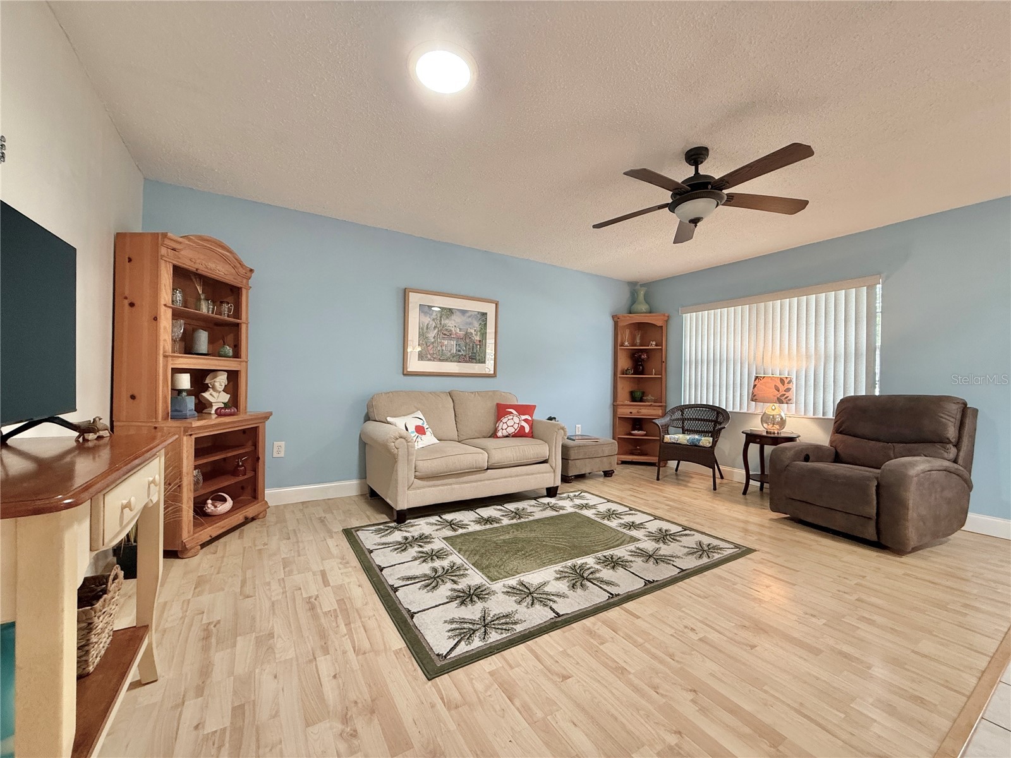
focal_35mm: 14
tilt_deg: +0.1
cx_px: 506
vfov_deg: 85.7
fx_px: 409
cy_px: 379
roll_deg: -0.6
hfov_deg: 102.1
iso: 250
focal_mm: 2.22
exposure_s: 1/60
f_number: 2.2
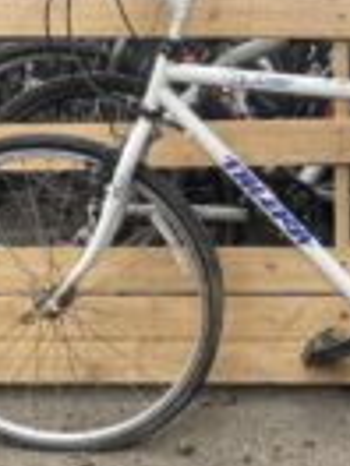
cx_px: 346
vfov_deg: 27.4
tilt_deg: -25.1
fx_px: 957
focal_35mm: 71
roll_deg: -1.0
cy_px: 254
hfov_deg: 20.1
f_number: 1.6
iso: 32
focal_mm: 4.2
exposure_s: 1/711
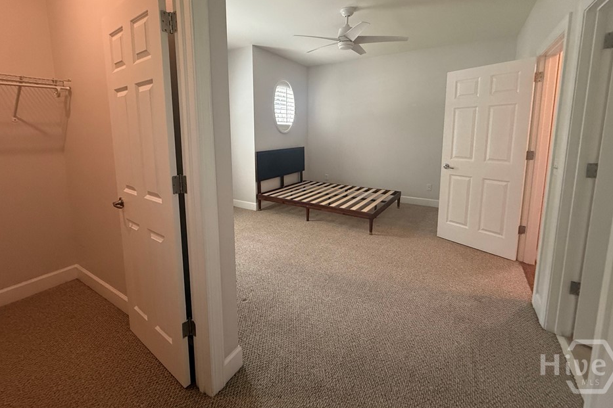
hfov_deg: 96.7
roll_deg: +0.5
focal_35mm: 16
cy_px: 165
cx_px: 294
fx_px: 272
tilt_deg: -6.8
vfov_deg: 73.0
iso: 500
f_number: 2.2
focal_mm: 2.22
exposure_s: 1/120
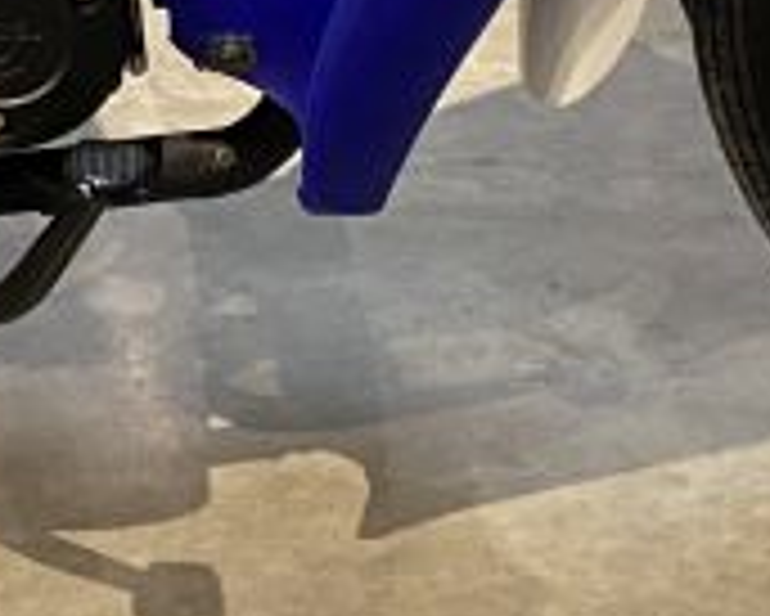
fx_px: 3580
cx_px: -59
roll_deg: +1.4
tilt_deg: -15.1
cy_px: -587
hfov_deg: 12.1
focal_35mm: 157
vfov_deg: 9.3
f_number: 1.8
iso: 200
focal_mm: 4.25
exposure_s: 1/50
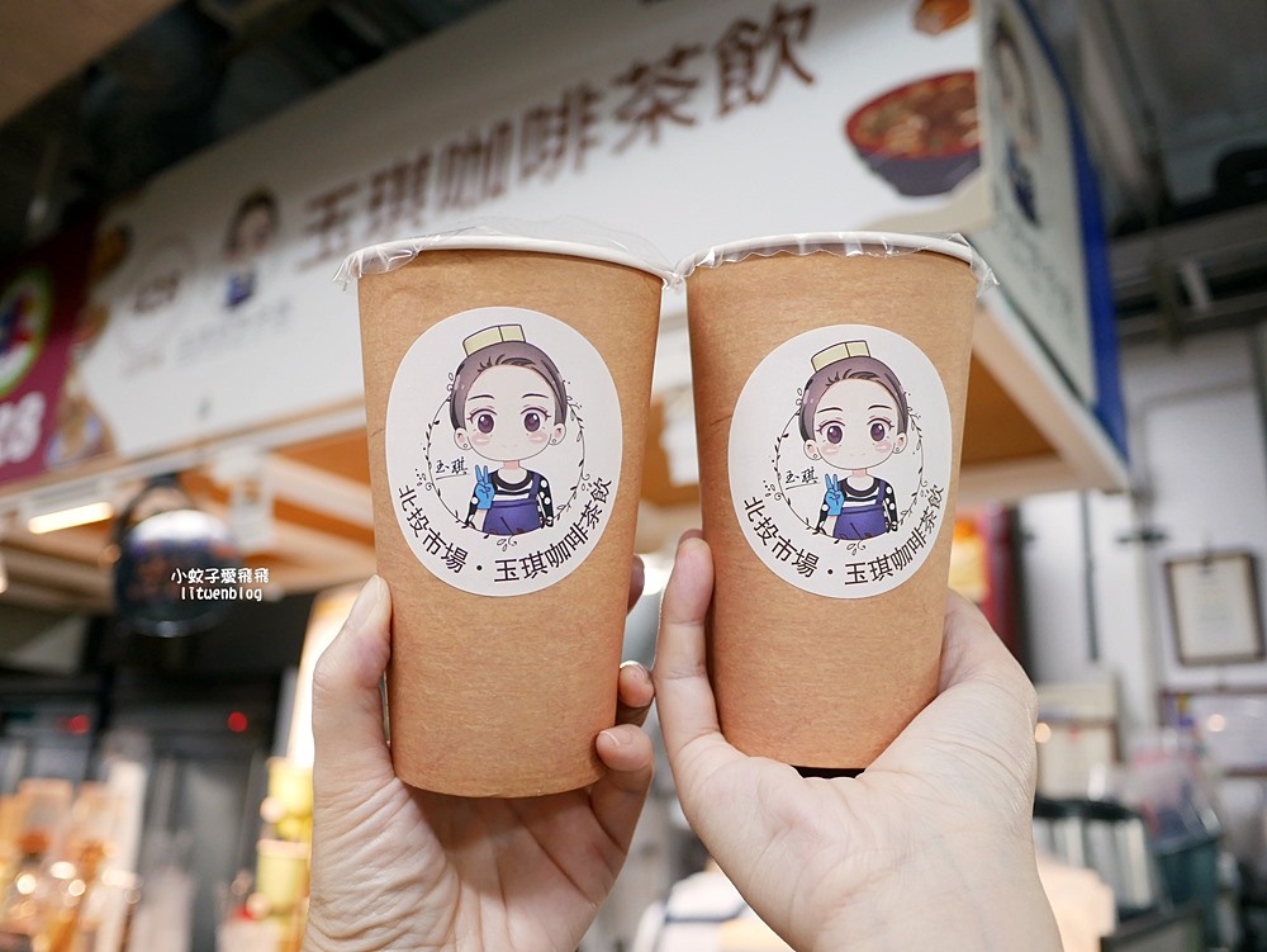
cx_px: 634
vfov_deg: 49.8
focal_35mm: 28
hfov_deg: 63.4
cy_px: 476
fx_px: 1025
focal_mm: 14
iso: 400
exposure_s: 1/60
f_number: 2.5
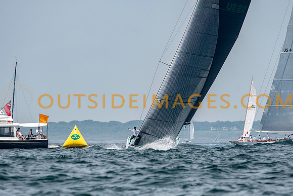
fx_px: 3714
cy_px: 98
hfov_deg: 4.5
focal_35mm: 456
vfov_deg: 3.0
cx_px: 146
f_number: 5.6
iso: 320
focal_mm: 300
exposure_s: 1/2500
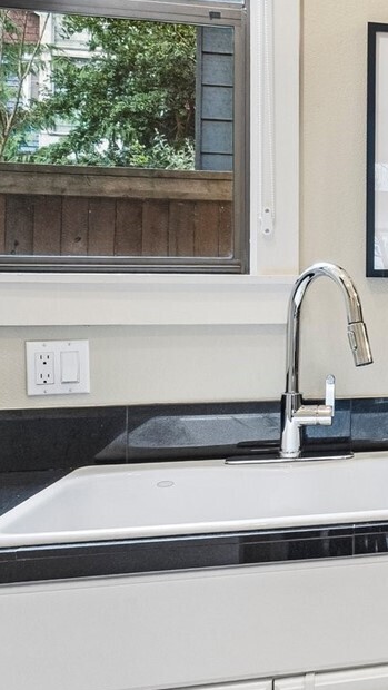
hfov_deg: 22.6
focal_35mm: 43
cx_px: 586
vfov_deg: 47.3
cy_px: 326
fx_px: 786
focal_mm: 10
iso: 250
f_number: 9
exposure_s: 1/4
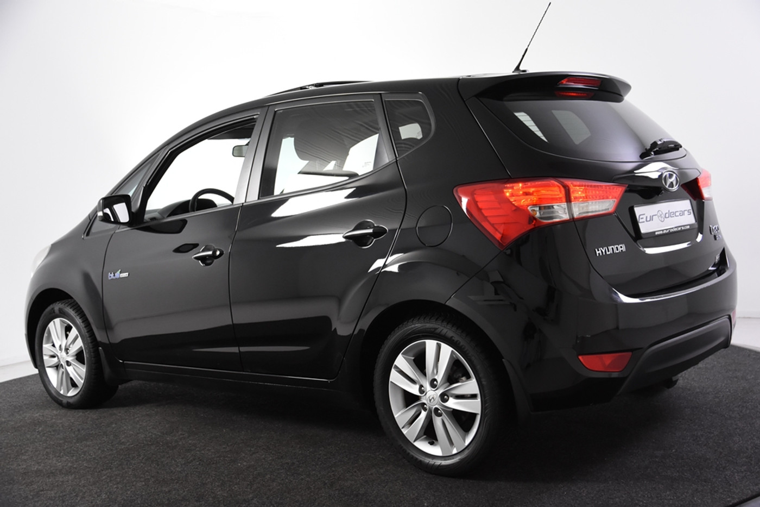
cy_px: 254
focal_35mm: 46
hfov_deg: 42.3
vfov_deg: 28.9
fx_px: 981
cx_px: 380
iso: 1600
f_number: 4.5
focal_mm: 31
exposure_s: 1/80
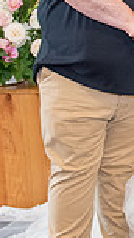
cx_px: 295
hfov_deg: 8.5
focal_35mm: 133
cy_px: 60
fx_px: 841
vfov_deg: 16.1
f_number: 3.5
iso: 1000
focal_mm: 29
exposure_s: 1/160
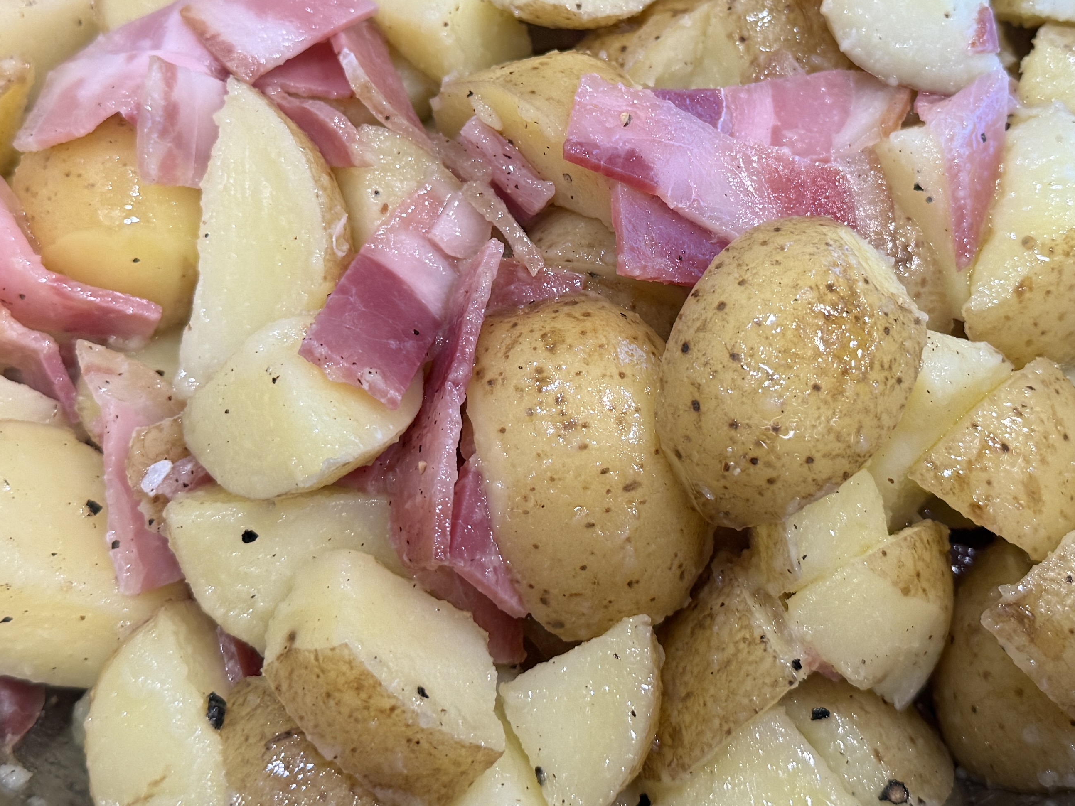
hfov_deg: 36.1
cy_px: 234
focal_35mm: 53
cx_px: 614
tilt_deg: -60.4
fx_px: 1646
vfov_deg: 27.3
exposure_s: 1/120
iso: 160
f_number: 1.78
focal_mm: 6.76
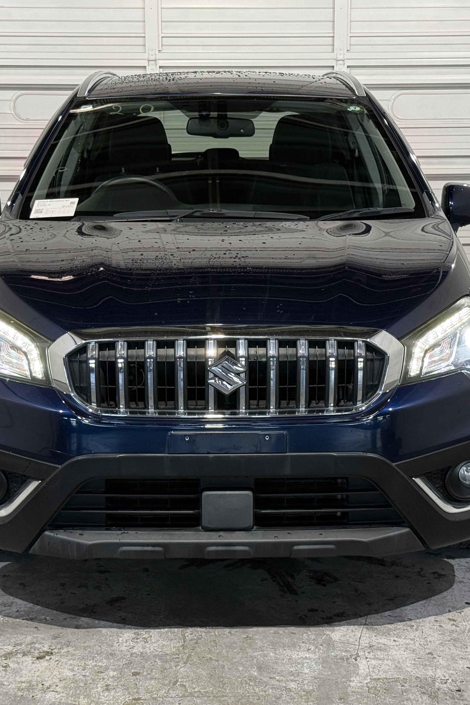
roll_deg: -0.3
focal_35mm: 67
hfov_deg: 20.3
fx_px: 1312
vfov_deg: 30.1
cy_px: 352
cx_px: 237
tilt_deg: -10.2
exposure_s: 1/60
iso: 160
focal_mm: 6.76
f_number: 1.78
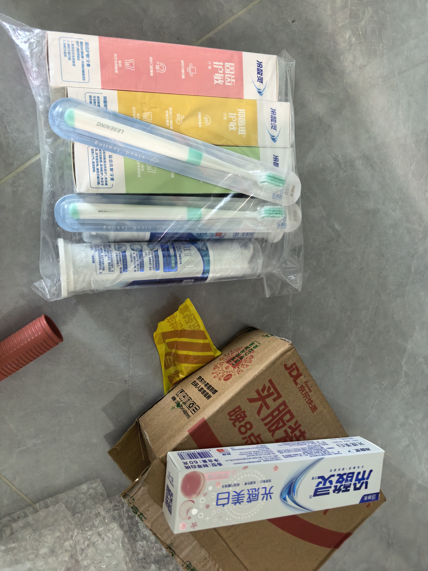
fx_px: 396
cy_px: 286
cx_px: 214
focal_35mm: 24
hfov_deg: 56.8
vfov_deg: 71.6
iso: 320
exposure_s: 1/50
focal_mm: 5.75
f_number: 2
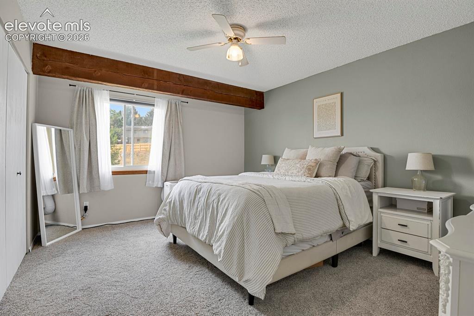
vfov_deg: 70.4
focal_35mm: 17
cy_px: 158
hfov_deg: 93.3
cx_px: 237
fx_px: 224
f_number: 6.3
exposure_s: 1
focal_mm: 17
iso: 250
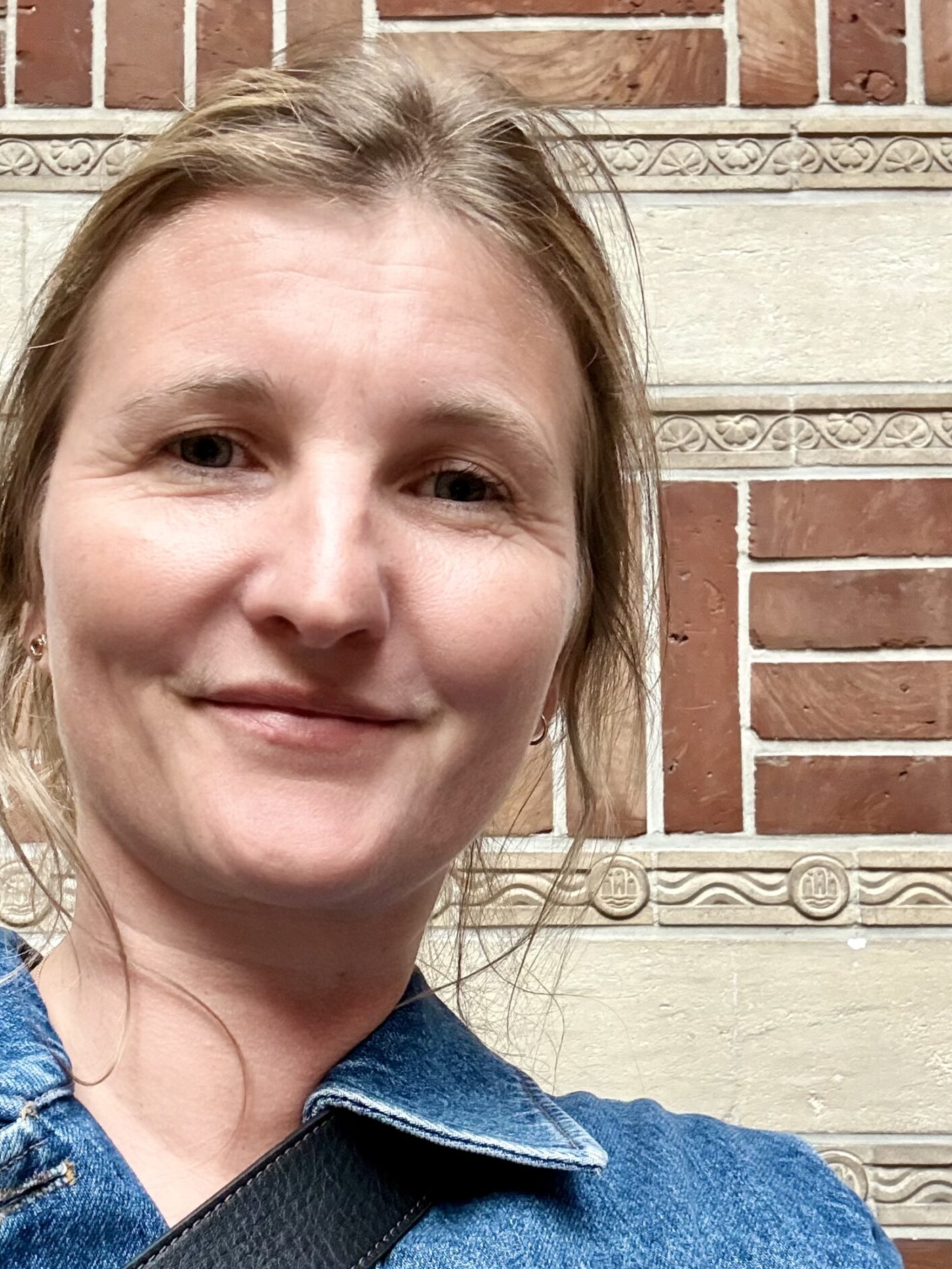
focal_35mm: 41
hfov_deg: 34.9
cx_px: 335
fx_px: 1503
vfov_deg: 45.5
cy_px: 758
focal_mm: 2.69
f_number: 1.9
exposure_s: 1/60
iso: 250
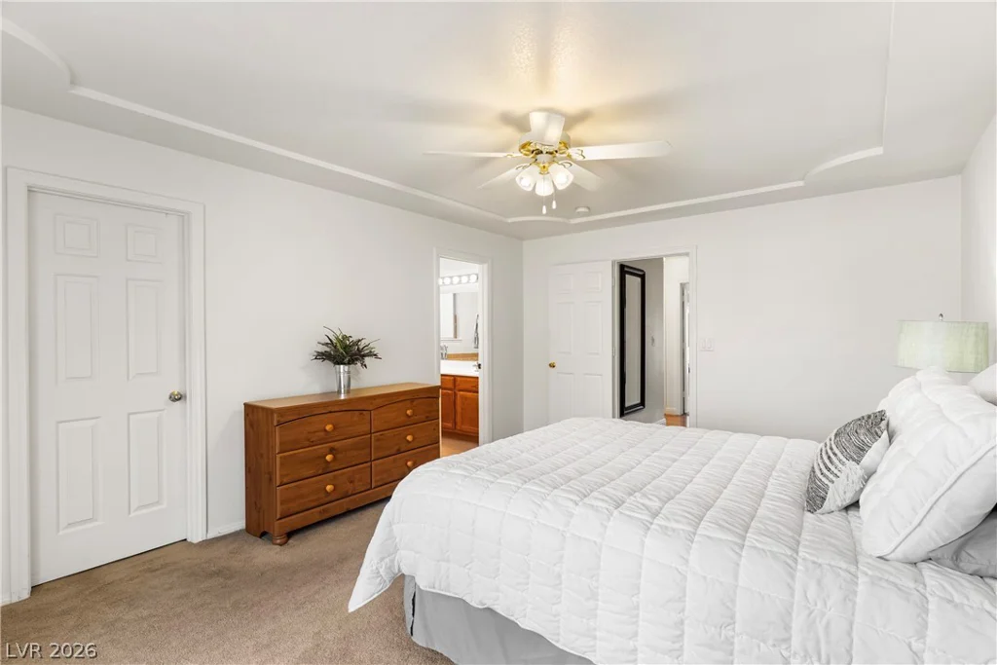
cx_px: 498
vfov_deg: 70.5
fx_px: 471
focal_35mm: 17
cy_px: 332
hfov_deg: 93.3
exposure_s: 1/13
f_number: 8
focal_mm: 17
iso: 400
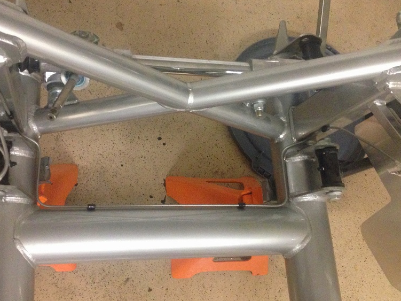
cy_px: 152
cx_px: 173
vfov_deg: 32.2
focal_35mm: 45
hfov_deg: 42.0
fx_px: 521
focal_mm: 4.12
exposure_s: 1/20
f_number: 2.4
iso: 400
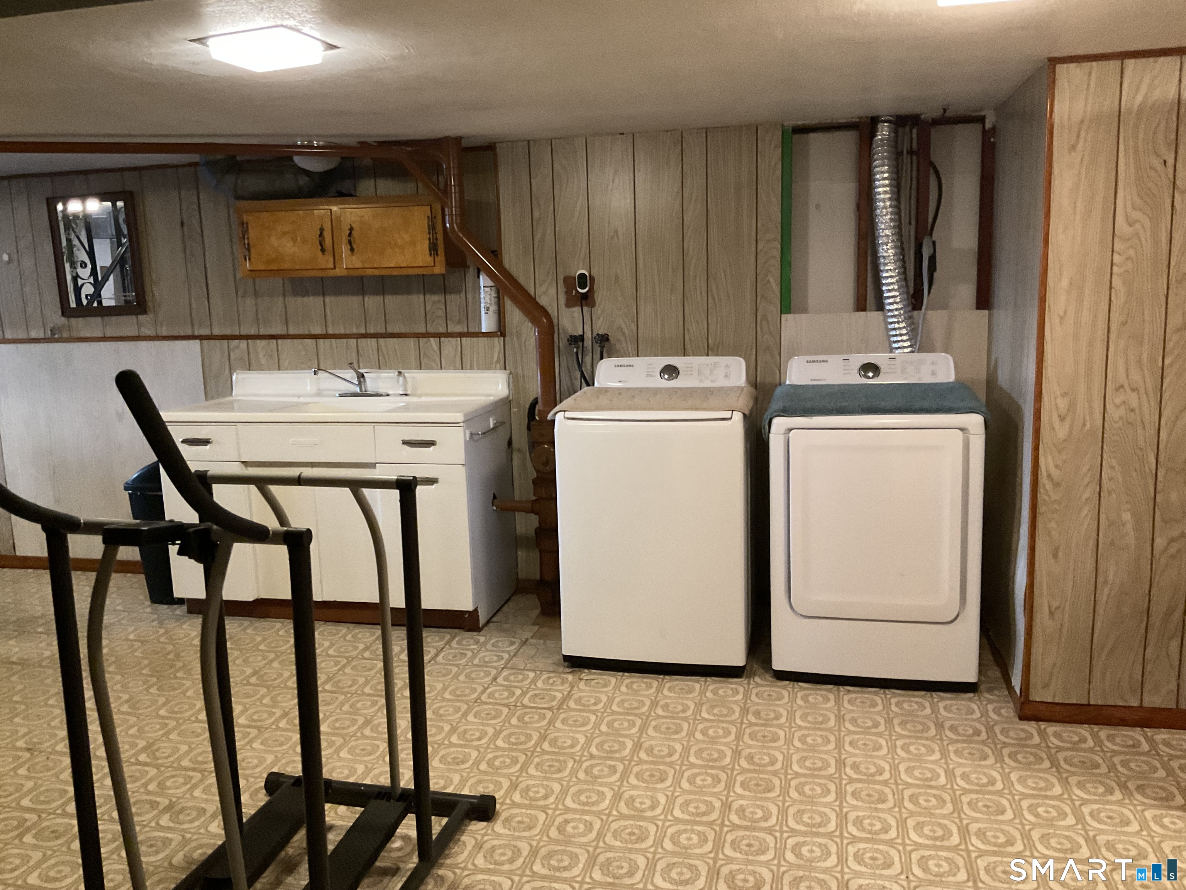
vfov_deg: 48.2
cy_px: 445
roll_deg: +1.8
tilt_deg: -11.1
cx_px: 593
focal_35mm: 29
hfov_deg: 61.7
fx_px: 994
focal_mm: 3
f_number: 1.8
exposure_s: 1/30
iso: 500
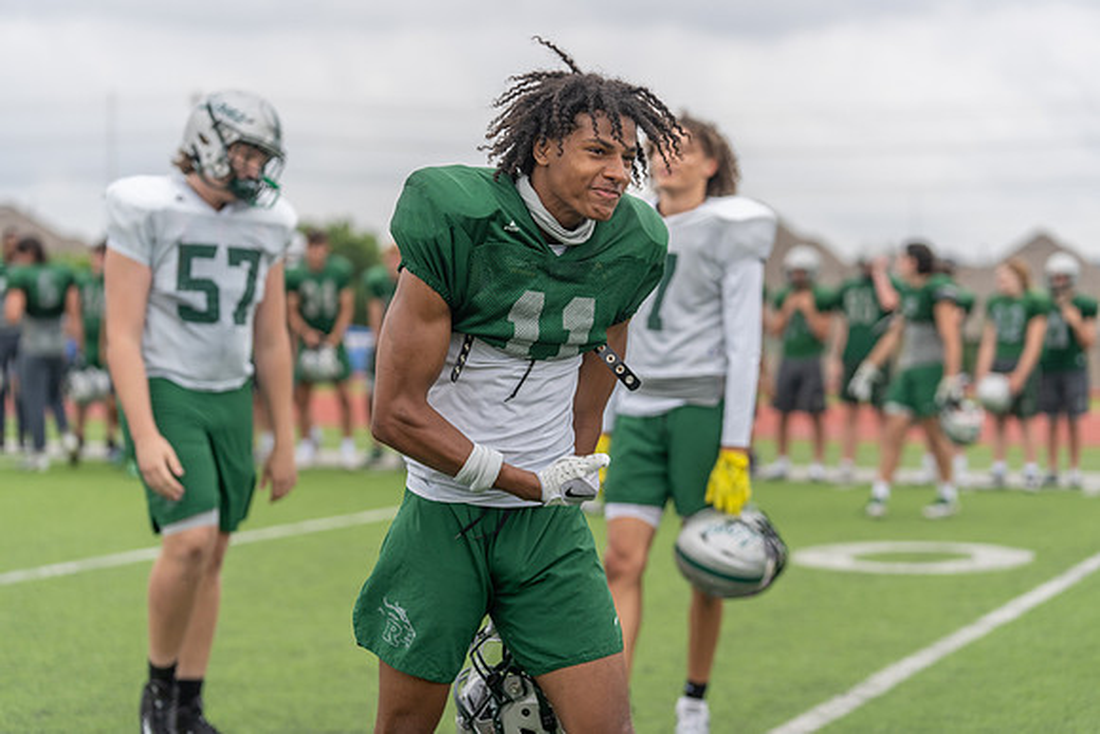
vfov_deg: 13.2
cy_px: 367
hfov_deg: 19.6
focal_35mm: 104
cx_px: 550
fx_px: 3178
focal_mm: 104
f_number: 3.5
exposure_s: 1/1250
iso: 250
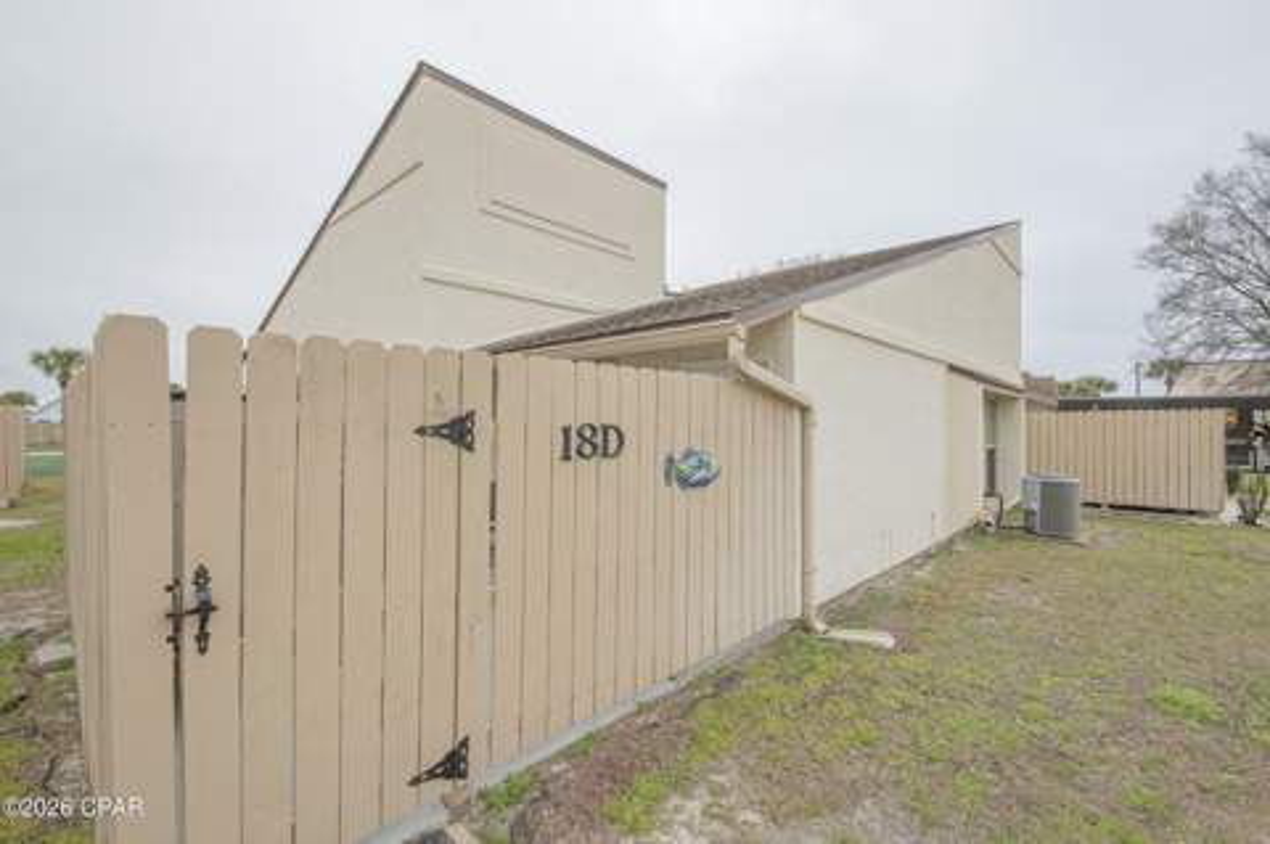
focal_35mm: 15
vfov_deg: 77.2
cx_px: 635
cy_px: 422
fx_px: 529
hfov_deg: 100.4
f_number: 16
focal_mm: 10
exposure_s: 1/160
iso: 400
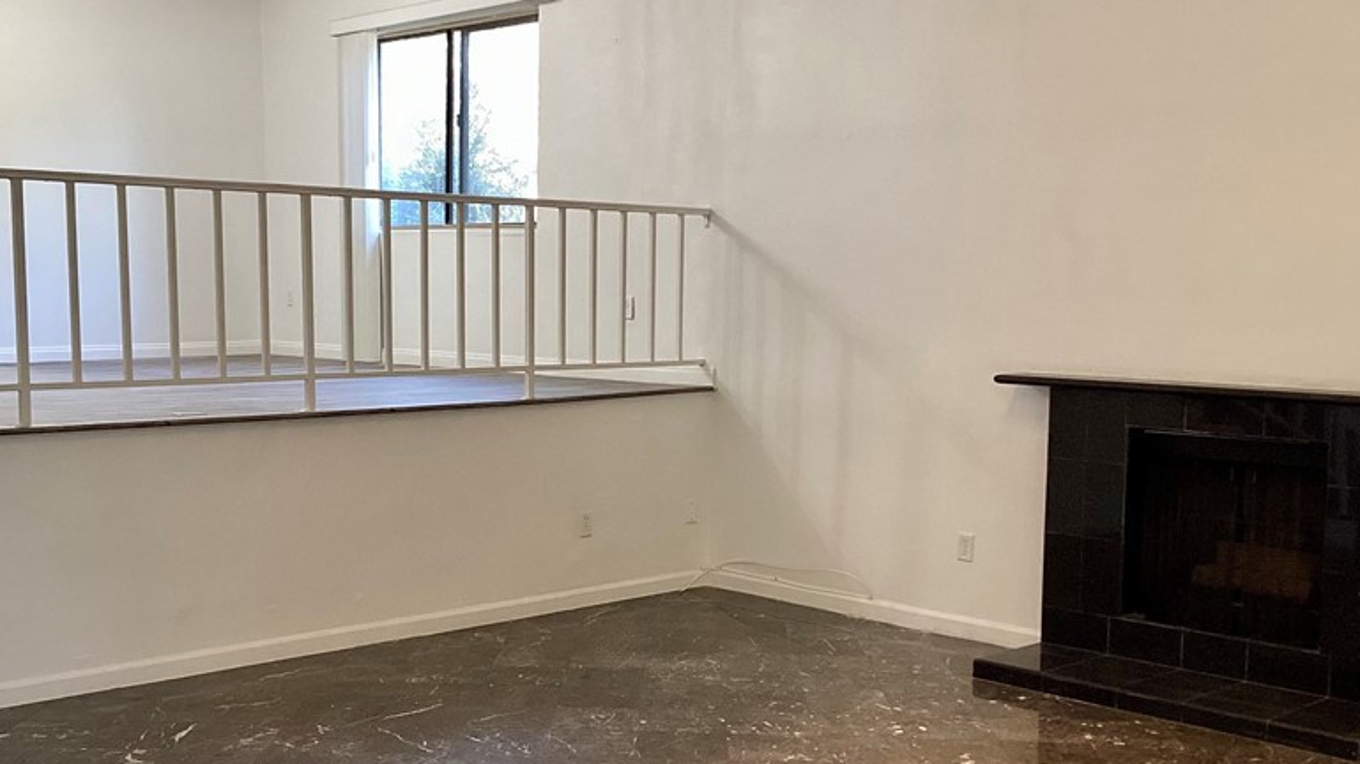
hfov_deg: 45.4
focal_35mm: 45
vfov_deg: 26.5
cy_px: 439
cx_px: 608
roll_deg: -1.7
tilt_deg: -6.3
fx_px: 1622
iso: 125
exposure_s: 1/60
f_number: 2.4
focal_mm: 3.3
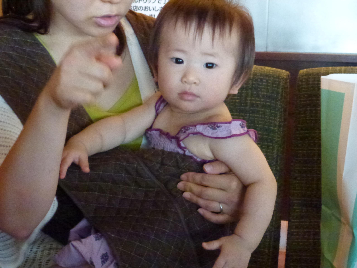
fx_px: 784
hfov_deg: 25.7
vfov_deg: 19.4
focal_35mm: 76
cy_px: 134
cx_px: 178
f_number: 4.7
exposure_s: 1/25
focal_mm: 13.6
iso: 1600
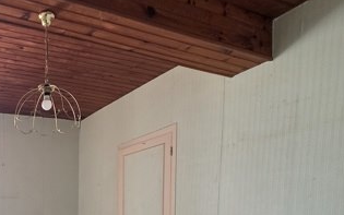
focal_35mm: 35
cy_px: 265
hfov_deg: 48.6
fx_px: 328
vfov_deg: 30.3
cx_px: 25
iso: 200
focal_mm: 2.2
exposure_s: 1/50
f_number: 1.9
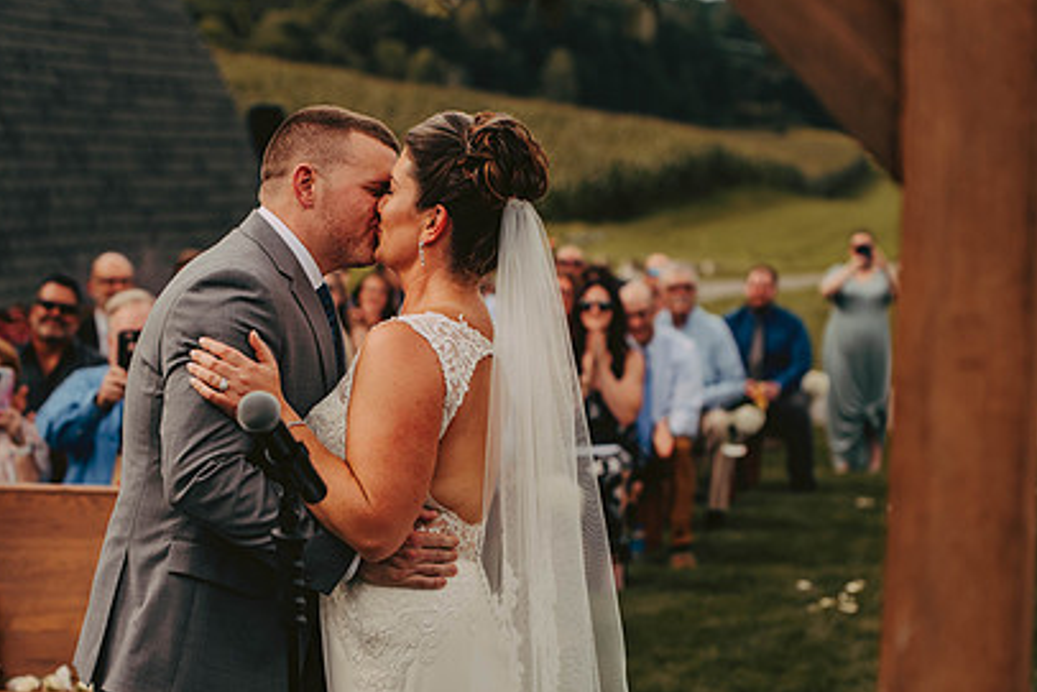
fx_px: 2881
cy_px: 338
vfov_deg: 13.7
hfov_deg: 20.4
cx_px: 398
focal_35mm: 100
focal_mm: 70
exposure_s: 1/1600
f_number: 2.8
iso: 200
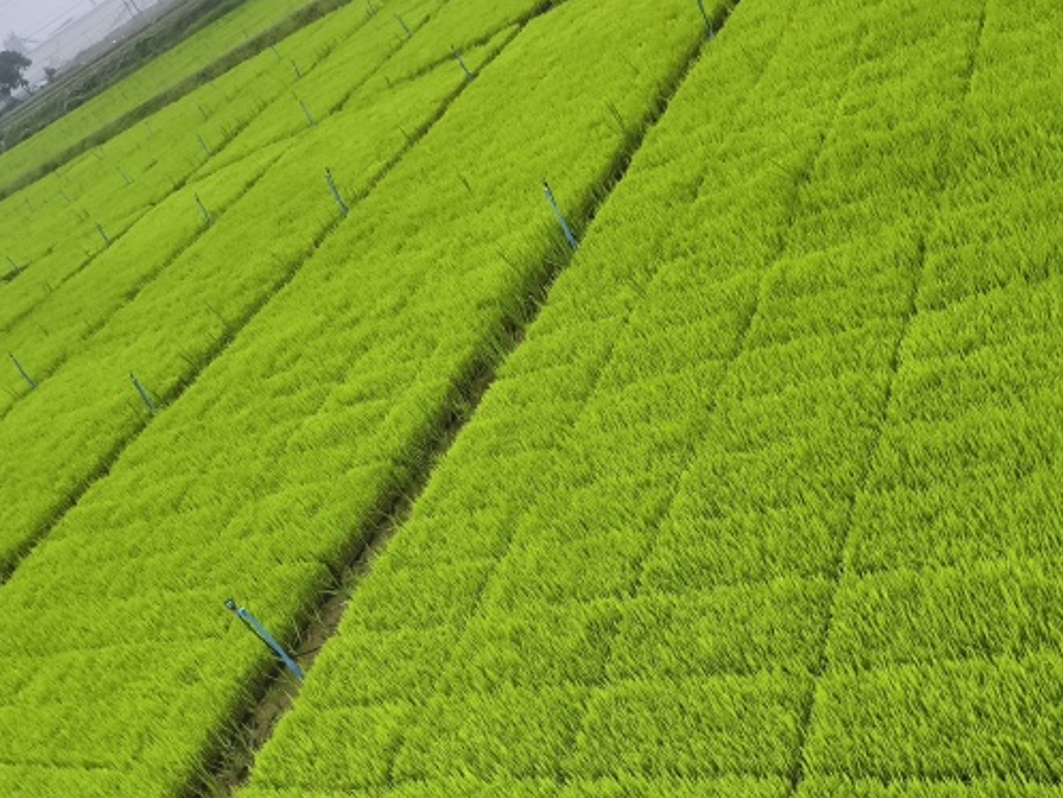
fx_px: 1136
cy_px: 434
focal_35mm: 37
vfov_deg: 38.7
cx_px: 421
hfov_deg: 49.8
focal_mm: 5.6
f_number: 1.57
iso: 72
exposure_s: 1/1429
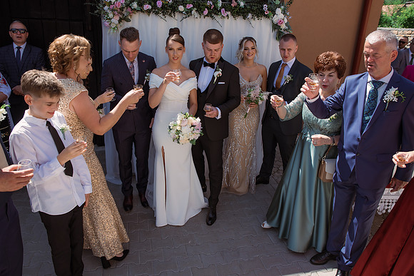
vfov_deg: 49.6
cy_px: 138
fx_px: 299
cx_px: 210
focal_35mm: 26
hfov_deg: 69.5
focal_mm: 24
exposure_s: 1/800
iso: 320
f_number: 4
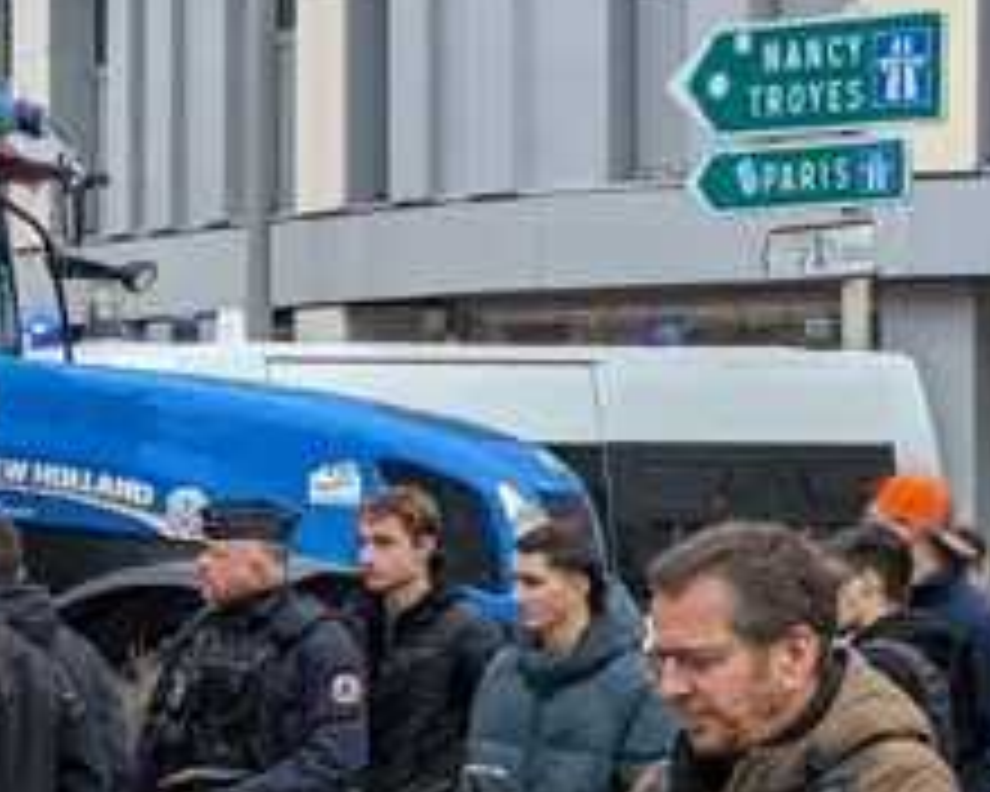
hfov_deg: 9.9
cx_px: -598
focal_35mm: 188
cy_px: 598
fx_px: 5508
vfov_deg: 8.2
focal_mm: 6.81
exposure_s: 1/716
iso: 44
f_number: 1.85
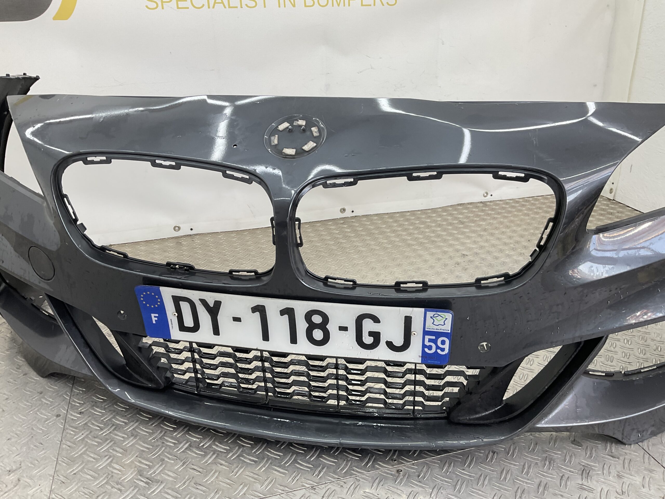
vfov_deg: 48.2
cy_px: 250
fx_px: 557
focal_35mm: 29
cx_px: 332
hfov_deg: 61.7
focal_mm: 3
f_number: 1.8
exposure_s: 1/120
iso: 25
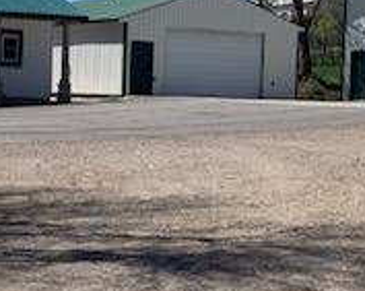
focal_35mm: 92
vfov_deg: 16.6
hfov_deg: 20.8
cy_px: 74
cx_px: 155
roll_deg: -1.8
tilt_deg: -3.9
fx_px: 992
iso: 25
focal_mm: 4.25
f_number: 1.8
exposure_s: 1/2755
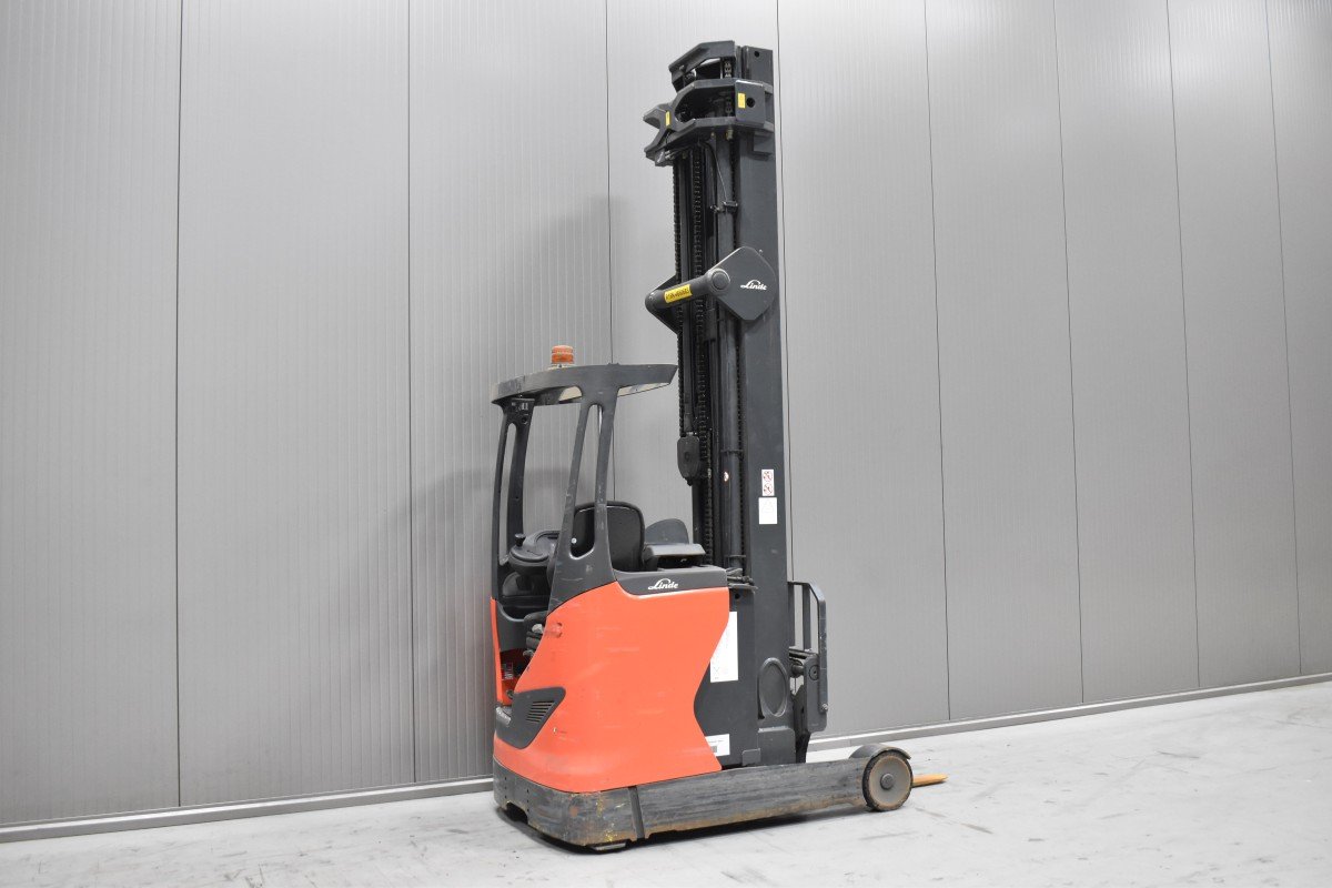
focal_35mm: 33
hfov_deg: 57.2
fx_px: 1221
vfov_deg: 40.0
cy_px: 444
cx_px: 666
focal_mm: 22
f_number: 4.5
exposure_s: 1/30
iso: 1600
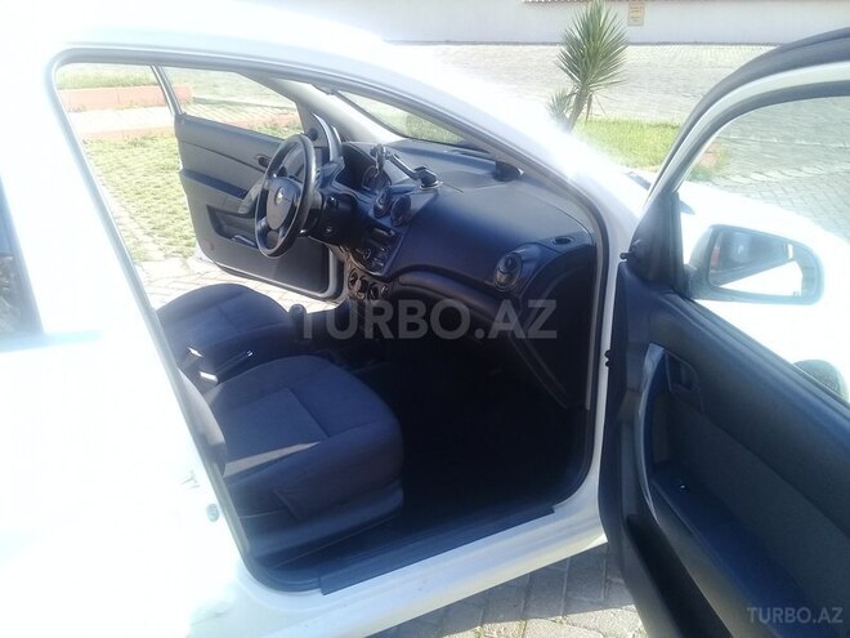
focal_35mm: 31
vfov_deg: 45.4
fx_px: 761
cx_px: 425
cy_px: 319
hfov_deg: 58.4
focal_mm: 3.3
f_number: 2.2
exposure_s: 1/230
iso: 50
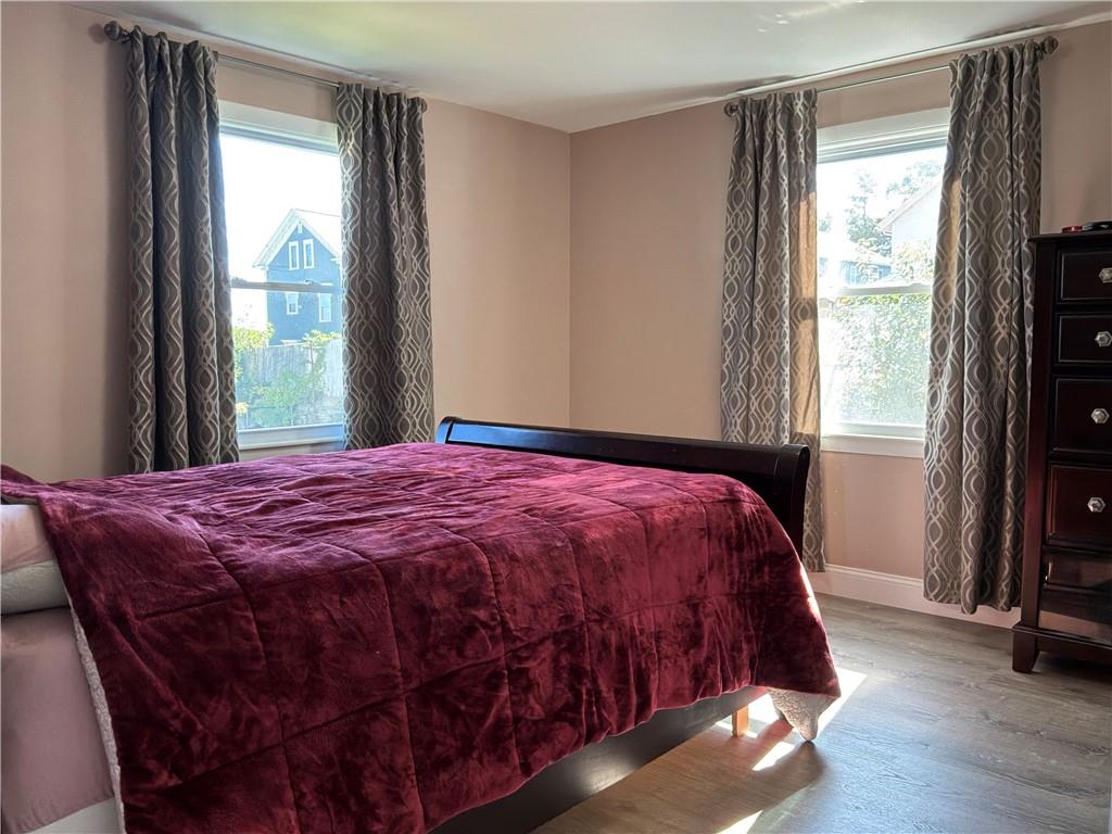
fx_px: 899
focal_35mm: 28
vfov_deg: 49.7
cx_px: 556
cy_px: 417
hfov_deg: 63.4
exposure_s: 1/60
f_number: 1.8
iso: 64
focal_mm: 3
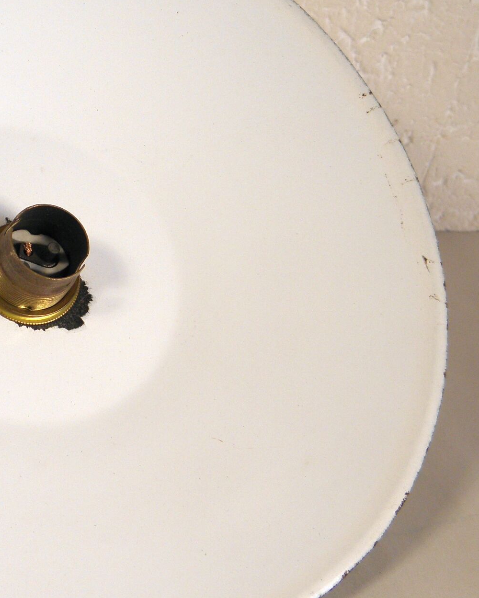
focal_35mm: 78
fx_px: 1382
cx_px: 22
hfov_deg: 19.2
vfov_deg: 24.4
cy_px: 257
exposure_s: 1/160
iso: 100
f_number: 3.8
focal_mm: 7.1
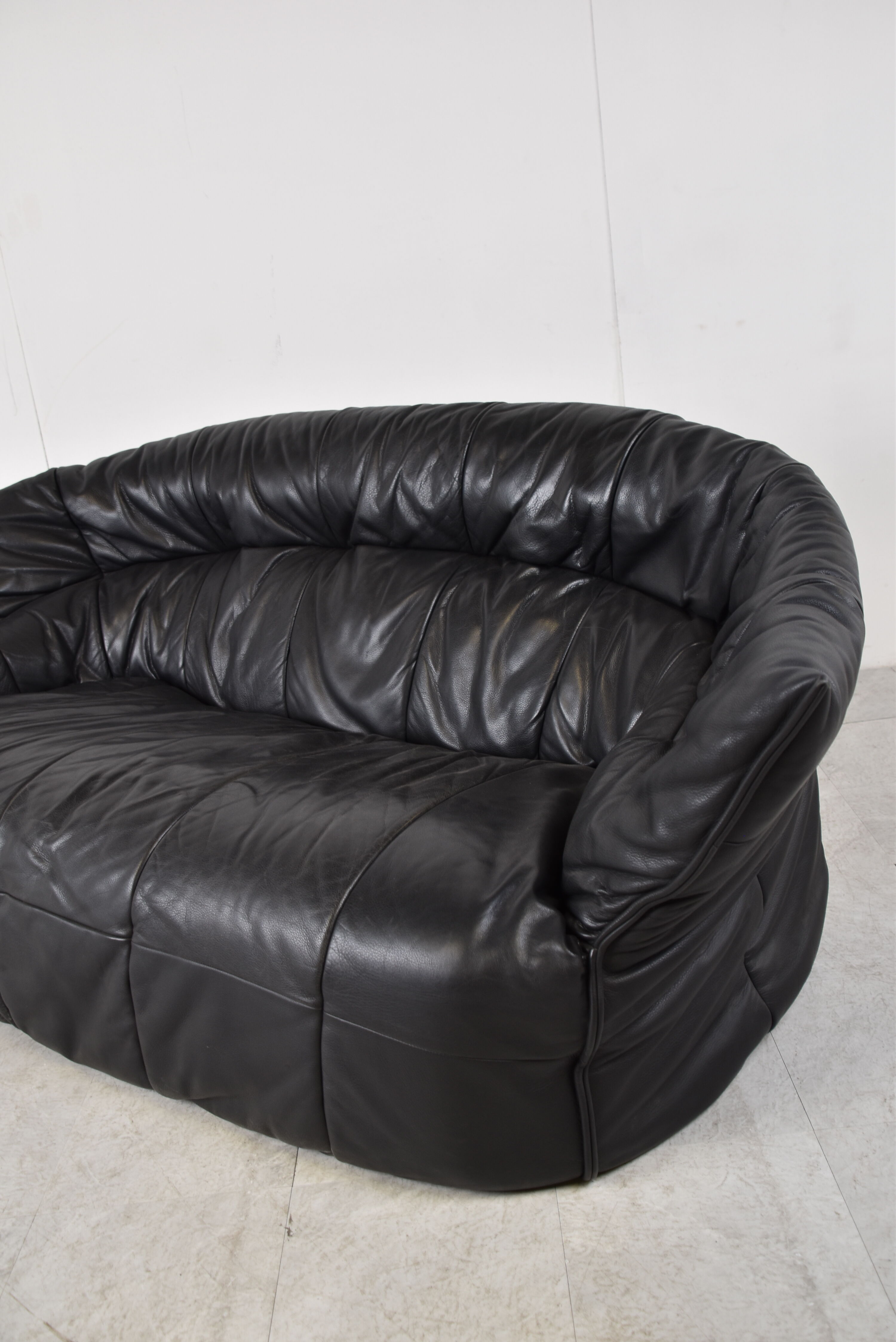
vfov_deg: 57.2
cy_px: 671
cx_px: 448
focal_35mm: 33
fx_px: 1231
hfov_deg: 40.0
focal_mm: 22
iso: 200
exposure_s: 1/40
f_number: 3.5
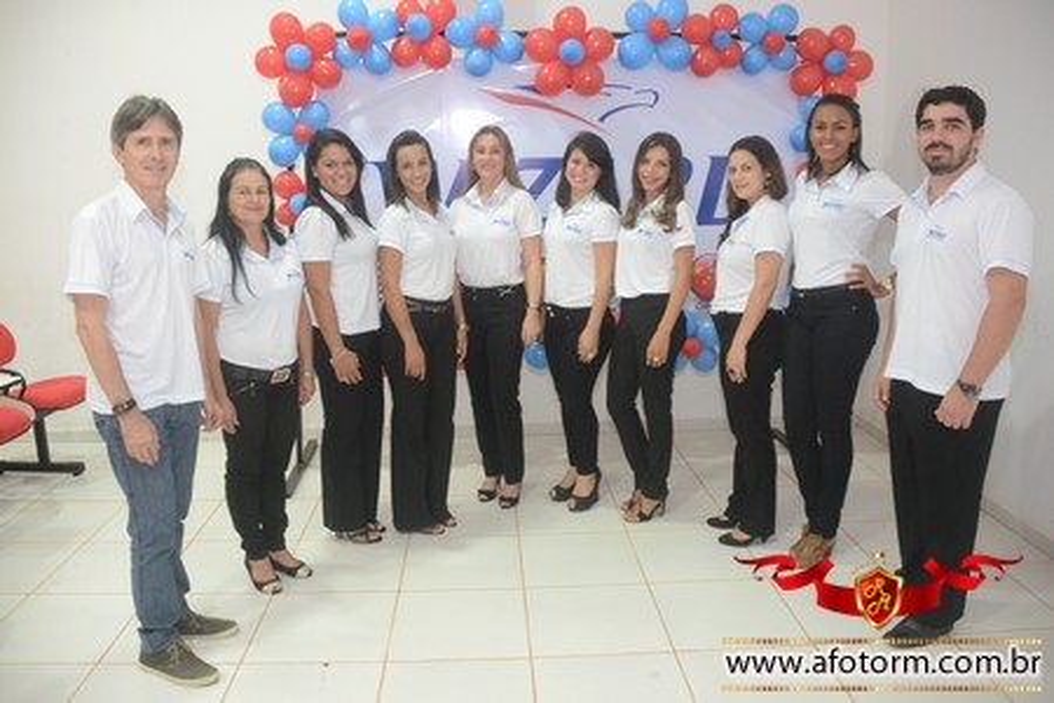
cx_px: 527
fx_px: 878
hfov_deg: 61.9
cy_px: 352
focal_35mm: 30
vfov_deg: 43.6
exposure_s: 1/80
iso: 1600
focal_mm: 20
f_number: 3.5
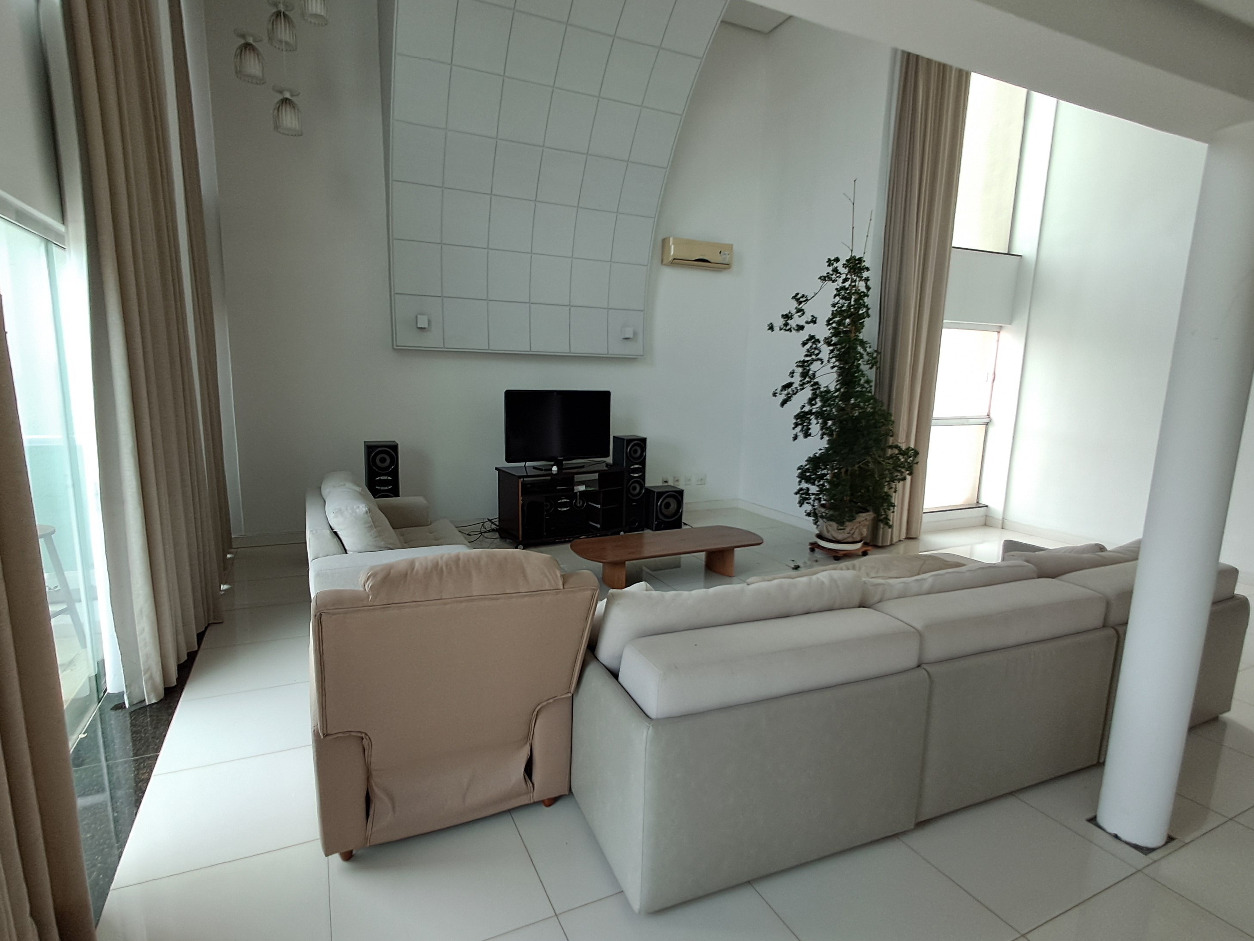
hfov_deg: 87.7
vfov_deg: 71.6
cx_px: 600
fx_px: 652
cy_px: 492
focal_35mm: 18
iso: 80
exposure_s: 1/40
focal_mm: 1.64
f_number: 2.2
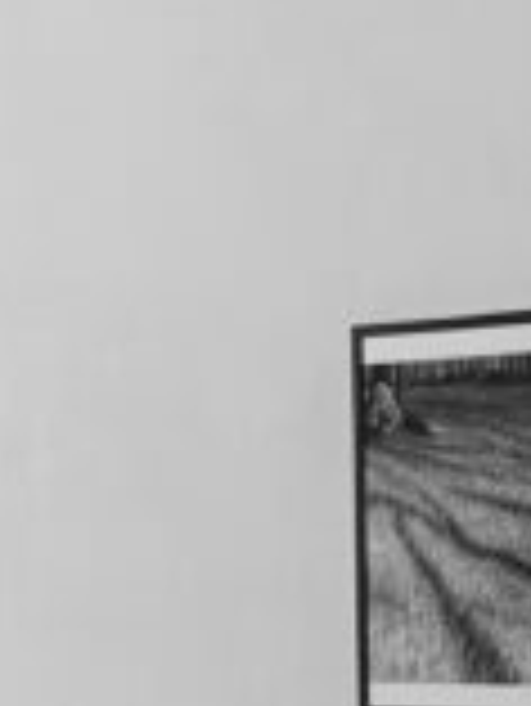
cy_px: 661
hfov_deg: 11.2
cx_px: 297
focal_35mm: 132
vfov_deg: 14.7
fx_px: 2696
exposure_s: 1/50
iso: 138
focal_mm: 4
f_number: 1.8
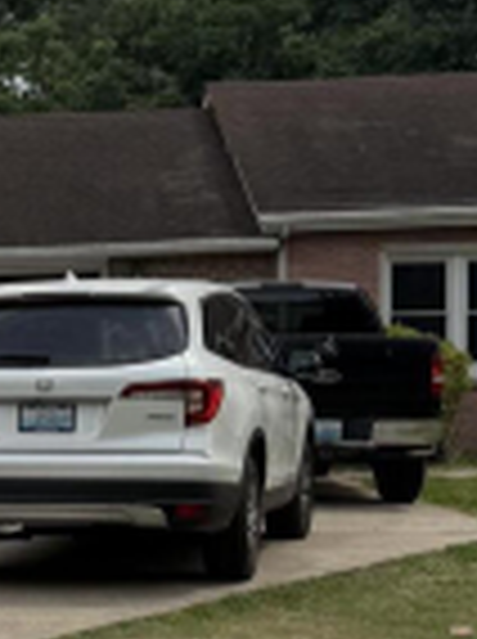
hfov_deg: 12.2
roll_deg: +1.6
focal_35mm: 113
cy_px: 443
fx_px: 2082
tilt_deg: -2.8
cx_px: -338
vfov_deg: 17.4
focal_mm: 6.76
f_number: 1.78
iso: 80
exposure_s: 1/5714
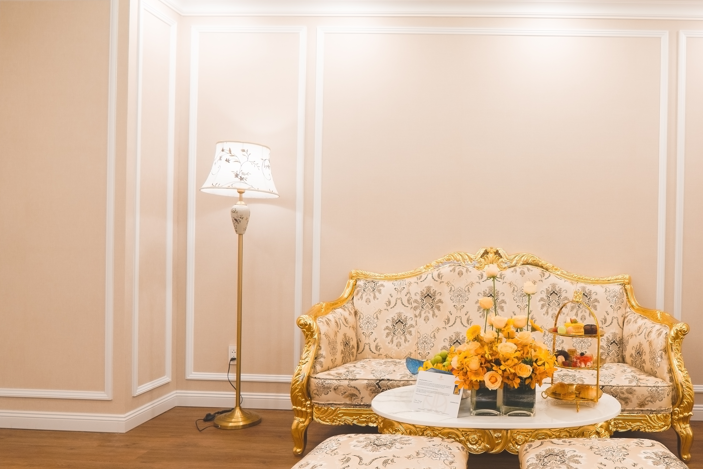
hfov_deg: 64.7
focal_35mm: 27
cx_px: 495
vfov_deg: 47.9
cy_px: 250
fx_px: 527
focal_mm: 12
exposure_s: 1/30
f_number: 4.5
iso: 400
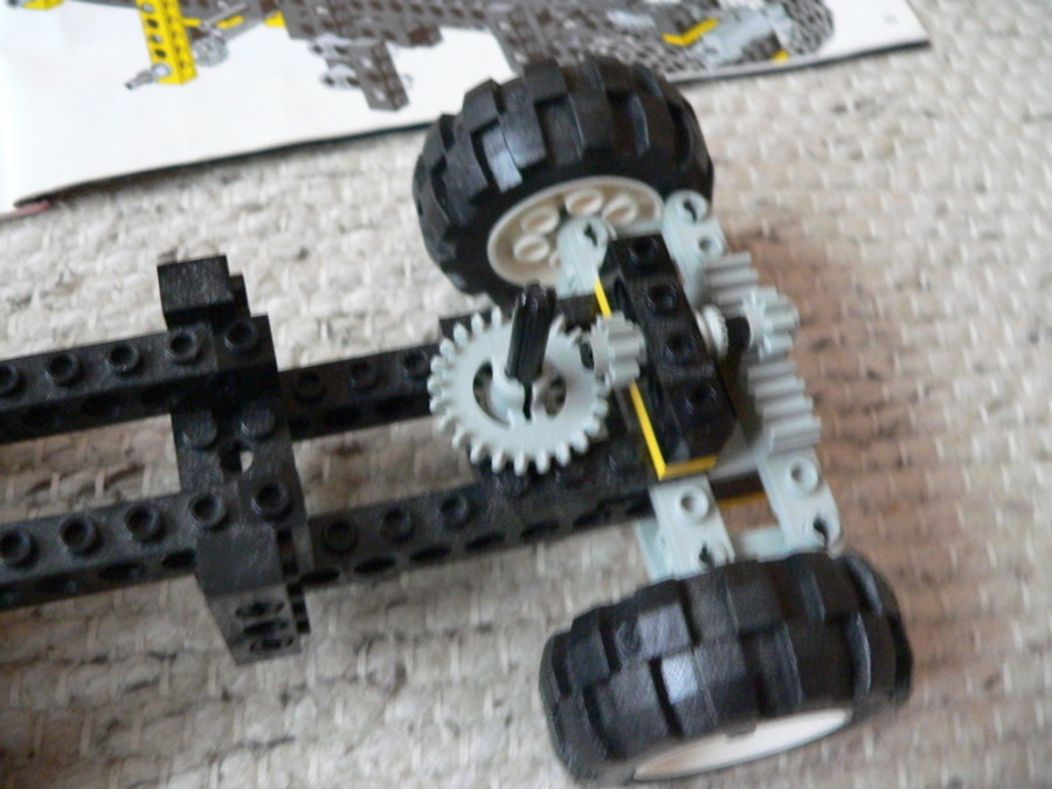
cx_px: 526
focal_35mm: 36
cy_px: 394
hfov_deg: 51.4
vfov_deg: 39.7
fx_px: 1094
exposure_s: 1/6
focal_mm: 6
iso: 400
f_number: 2.8
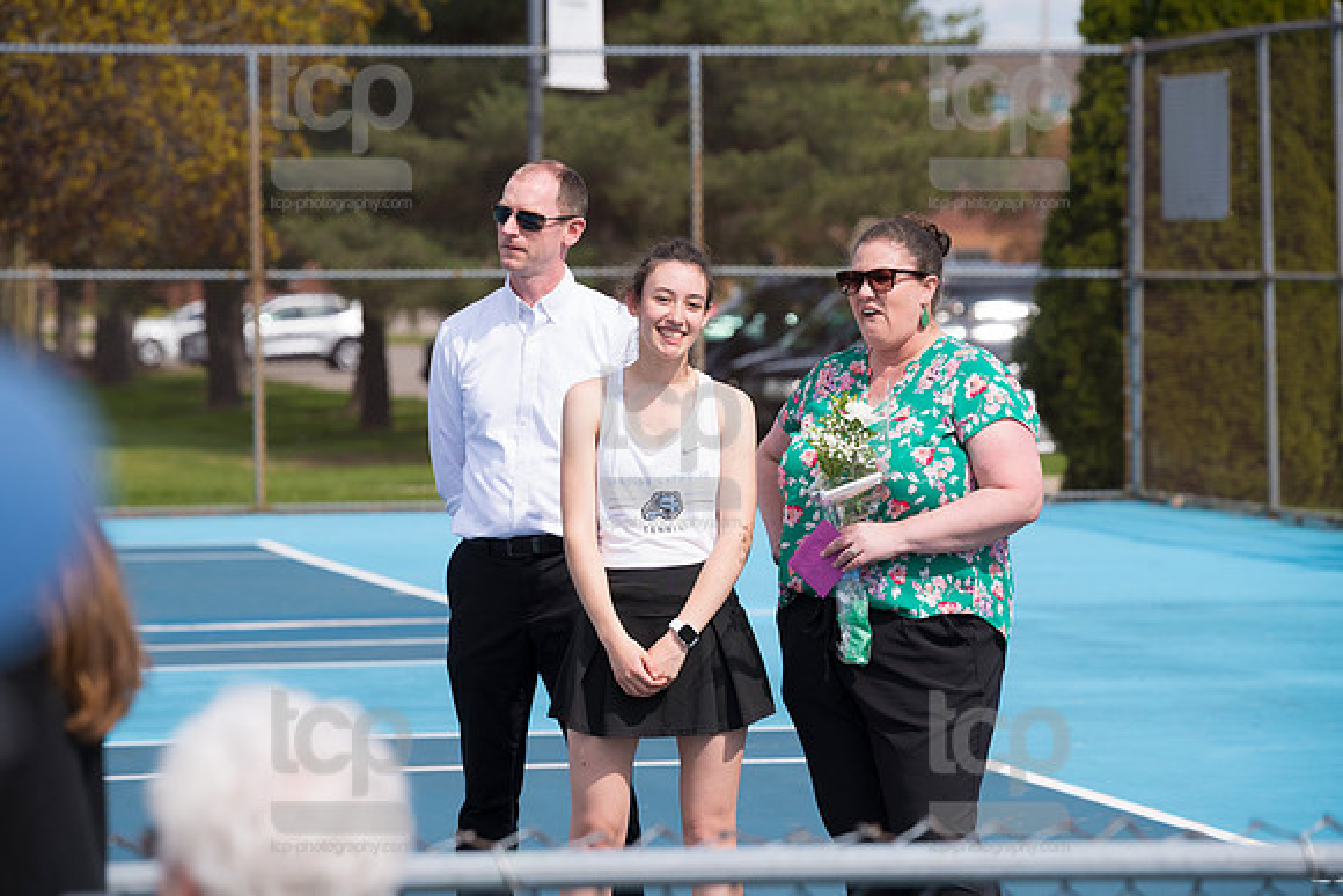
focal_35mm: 170
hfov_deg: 12.1
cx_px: 672
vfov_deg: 8.1
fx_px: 6343
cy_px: 448
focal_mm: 170
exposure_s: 1/1250
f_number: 5.6
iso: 250
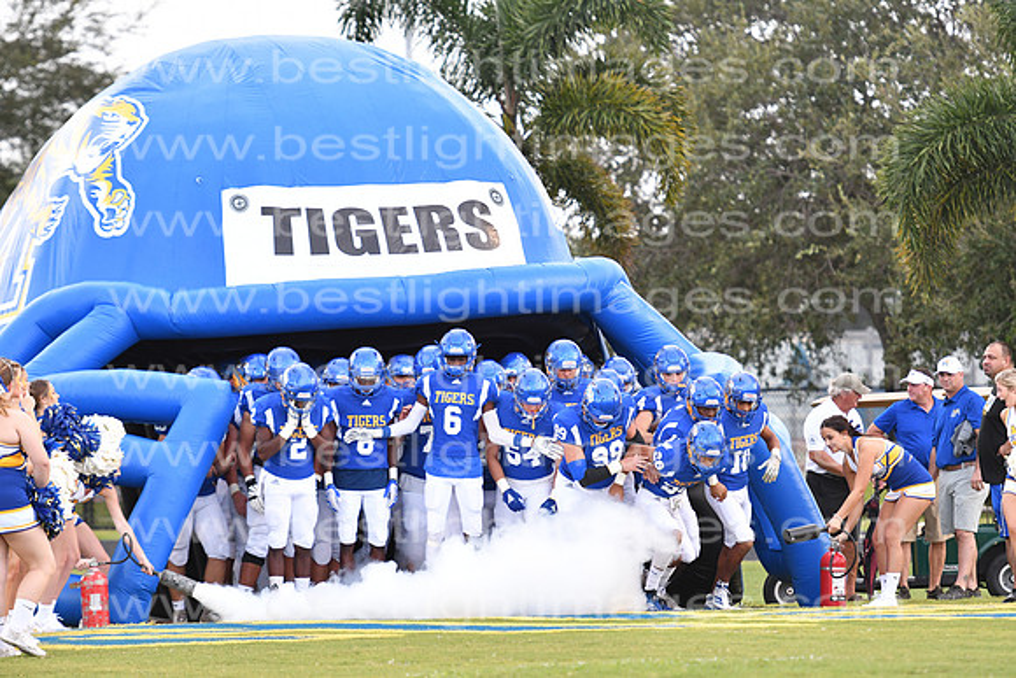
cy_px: 339
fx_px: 6986
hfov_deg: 8.3
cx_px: 508
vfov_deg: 5.6
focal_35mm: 248
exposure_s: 1/500
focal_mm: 165
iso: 800
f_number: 3.2
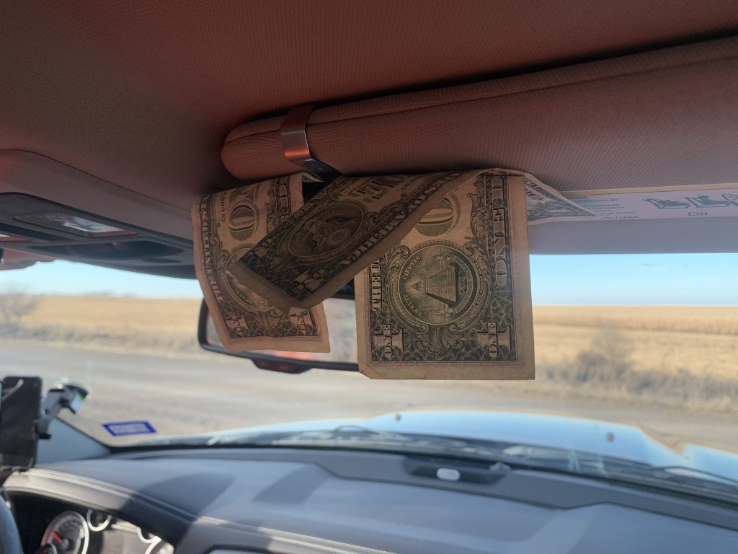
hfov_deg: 67.3
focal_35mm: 26
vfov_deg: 53.1
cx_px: 369
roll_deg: -3.1
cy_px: 277
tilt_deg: +6.4
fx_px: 554
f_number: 1.8
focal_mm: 4.25
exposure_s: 1/122
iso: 25
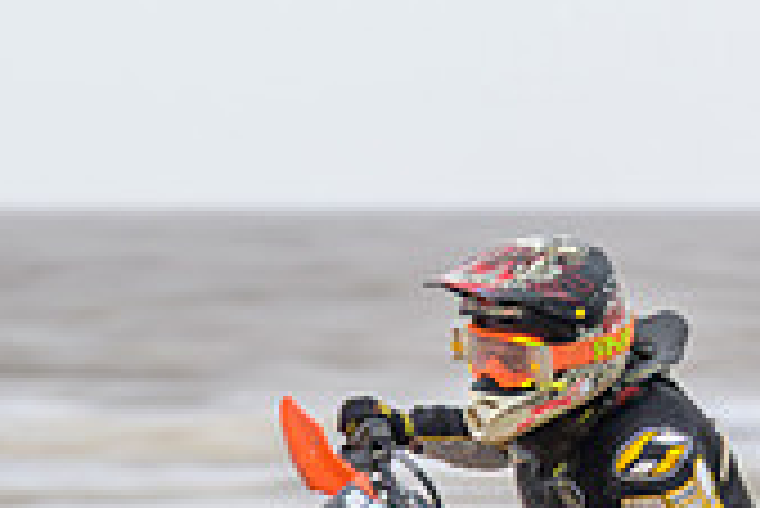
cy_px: 720
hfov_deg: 3.3
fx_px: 13269
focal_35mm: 628
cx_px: 1154
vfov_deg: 2.2
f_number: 4
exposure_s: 1/250
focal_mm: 110
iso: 64
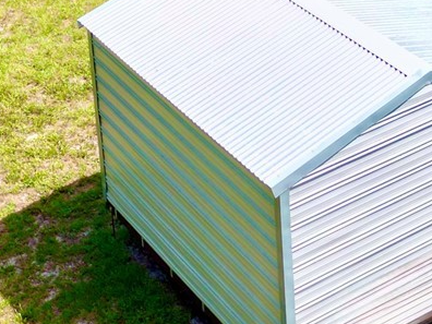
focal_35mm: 97
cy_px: -110
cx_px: 373
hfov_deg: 19.9
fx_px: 1211
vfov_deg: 14.5
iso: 110
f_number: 1.7
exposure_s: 1/1250
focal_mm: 6.72
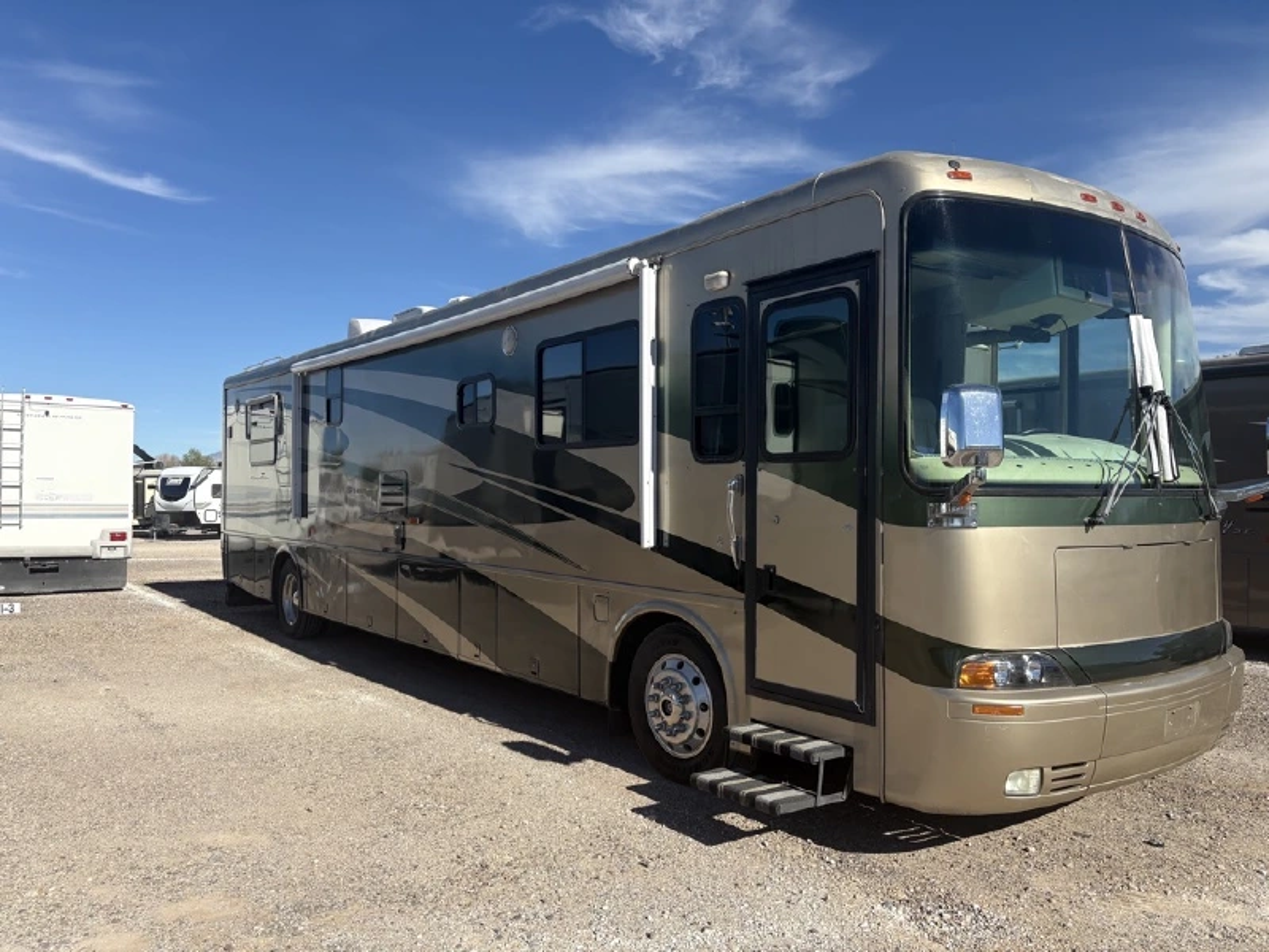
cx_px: 634
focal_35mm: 26
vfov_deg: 53.1
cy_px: 476
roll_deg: +0.1
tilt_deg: +1.9
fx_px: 953
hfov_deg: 67.3
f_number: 1.6
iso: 50
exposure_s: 1/3623
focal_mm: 5.96
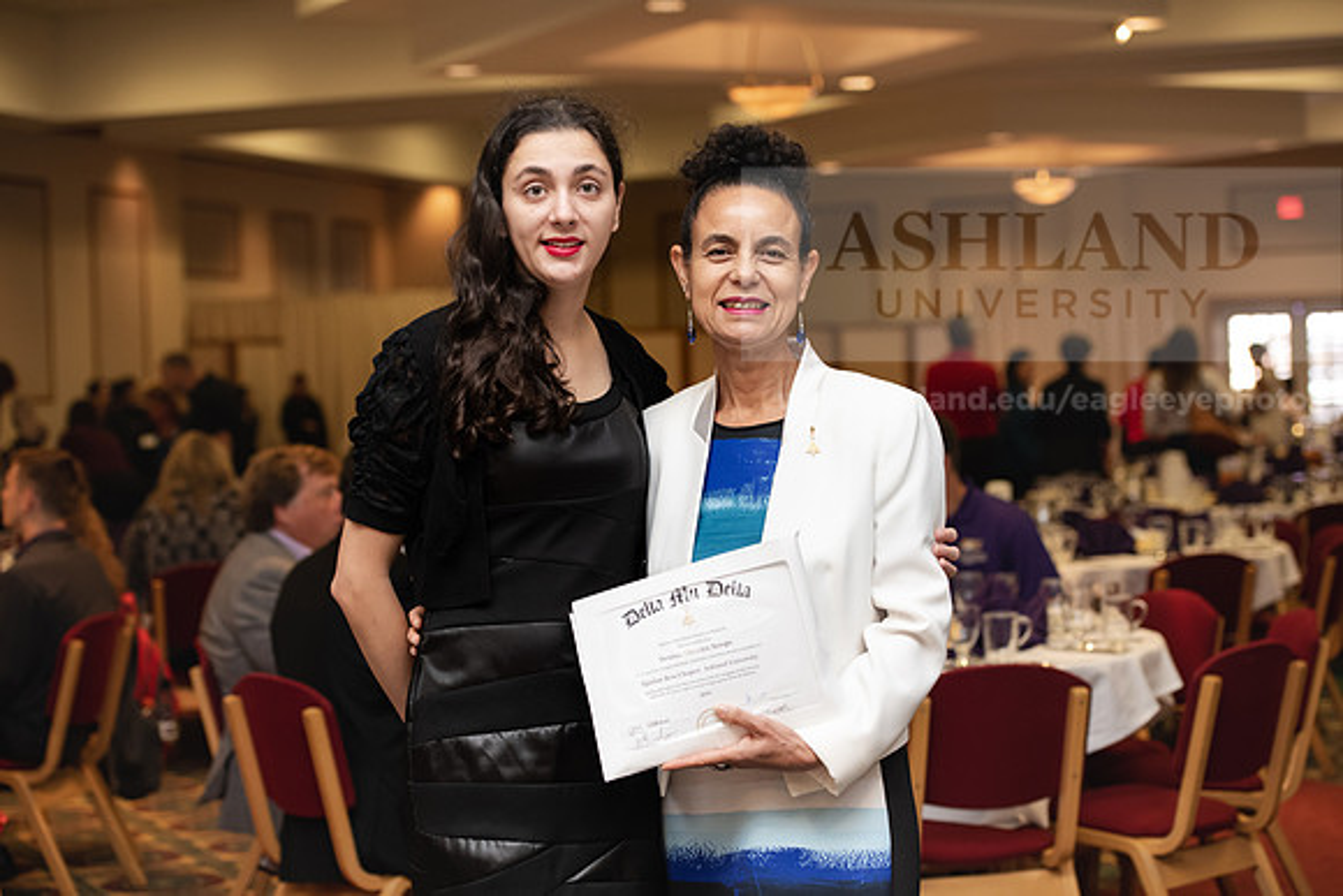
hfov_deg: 28.8
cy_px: 448
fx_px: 2612
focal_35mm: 70
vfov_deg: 19.5
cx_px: 672
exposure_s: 1/200
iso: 1250
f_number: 4
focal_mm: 70
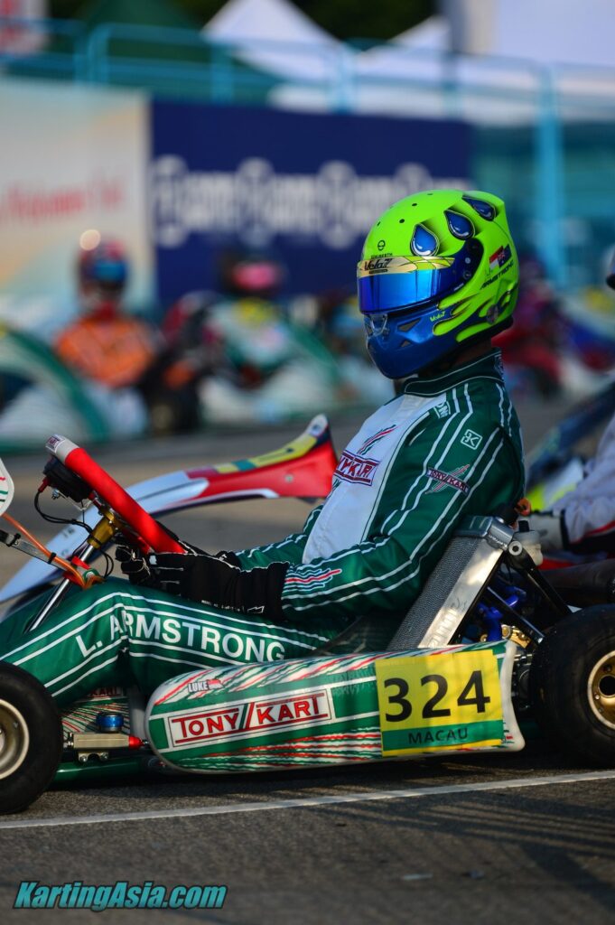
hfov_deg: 4.6
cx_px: 308
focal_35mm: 300
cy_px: 462
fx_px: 7700
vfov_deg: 6.9
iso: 125
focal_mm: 300
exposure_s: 1/1000
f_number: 4.5
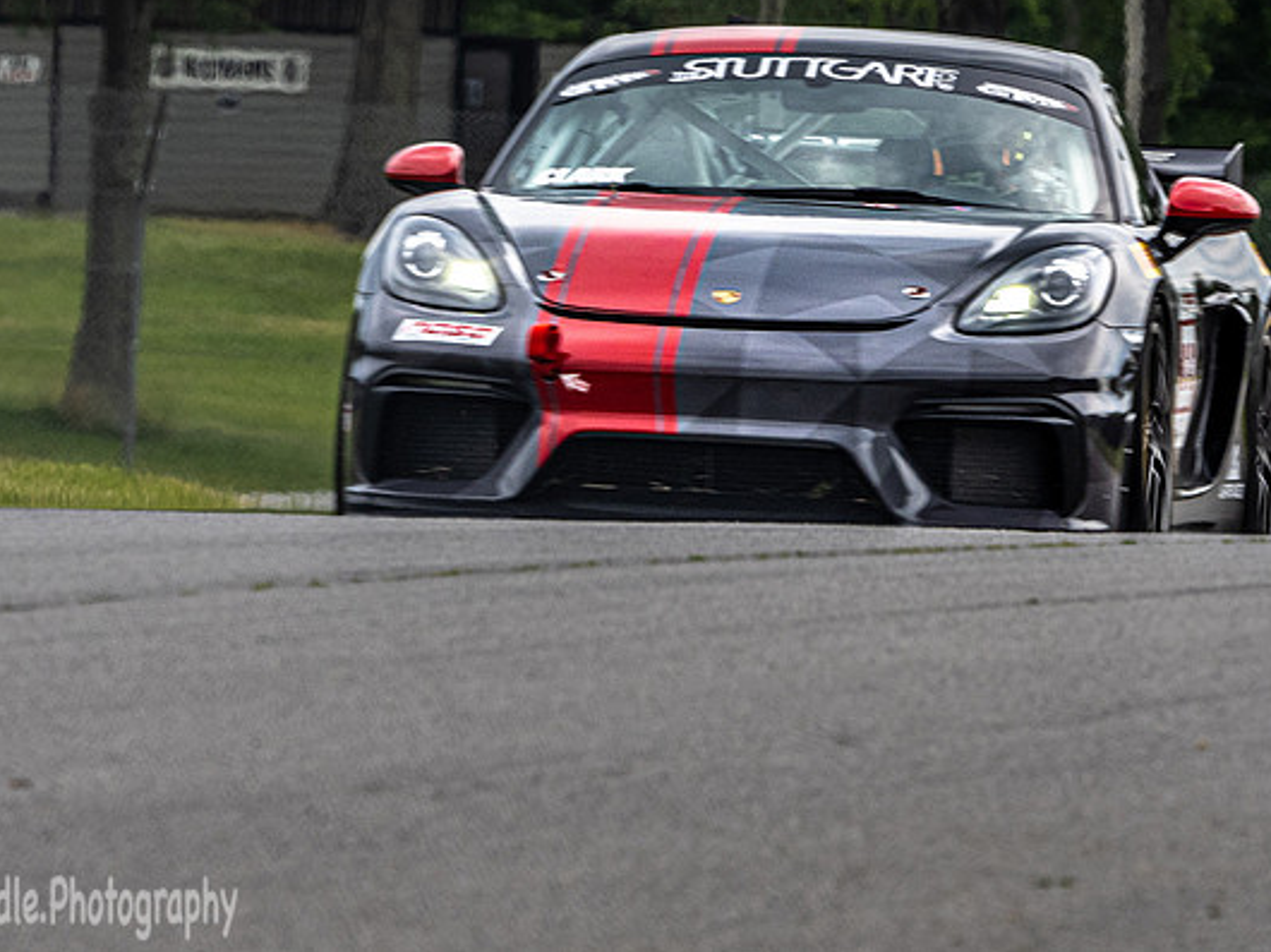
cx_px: 396
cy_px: 286
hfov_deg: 2.4
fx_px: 30975
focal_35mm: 844
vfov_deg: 1.8
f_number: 9
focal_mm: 300
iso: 320
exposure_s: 1/200
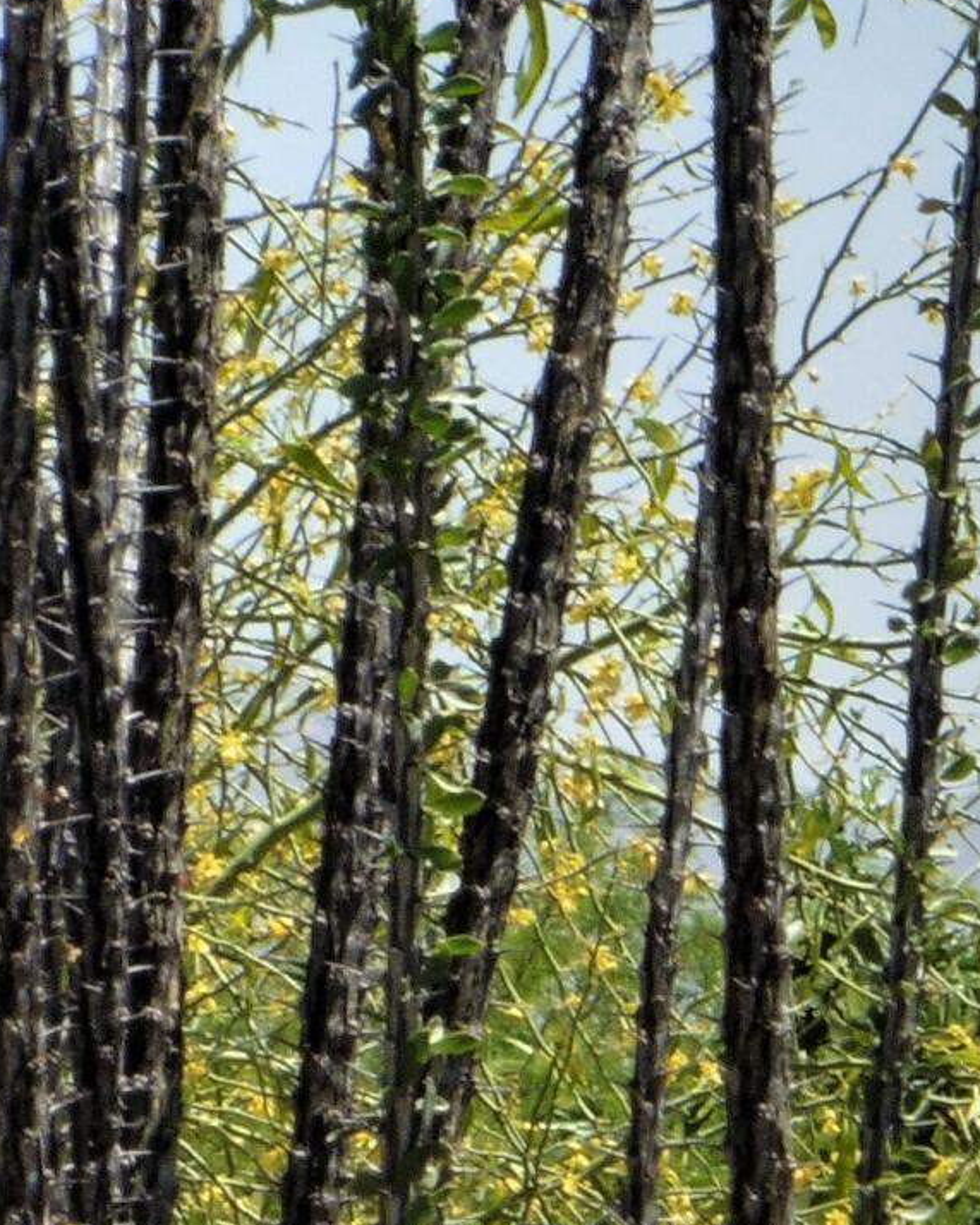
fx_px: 34341
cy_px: 1795
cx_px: 1938
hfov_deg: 1.6
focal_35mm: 947
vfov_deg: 2.0
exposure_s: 1/200
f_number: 6.3
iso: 100
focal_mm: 41.3
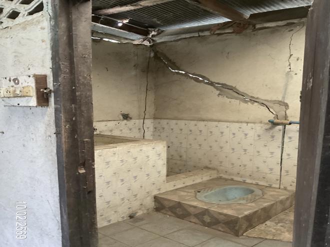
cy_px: 124
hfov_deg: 61.7
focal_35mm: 29
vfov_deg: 48.2
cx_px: 165
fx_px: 276
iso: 250
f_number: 1.8
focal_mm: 3
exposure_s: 1/33
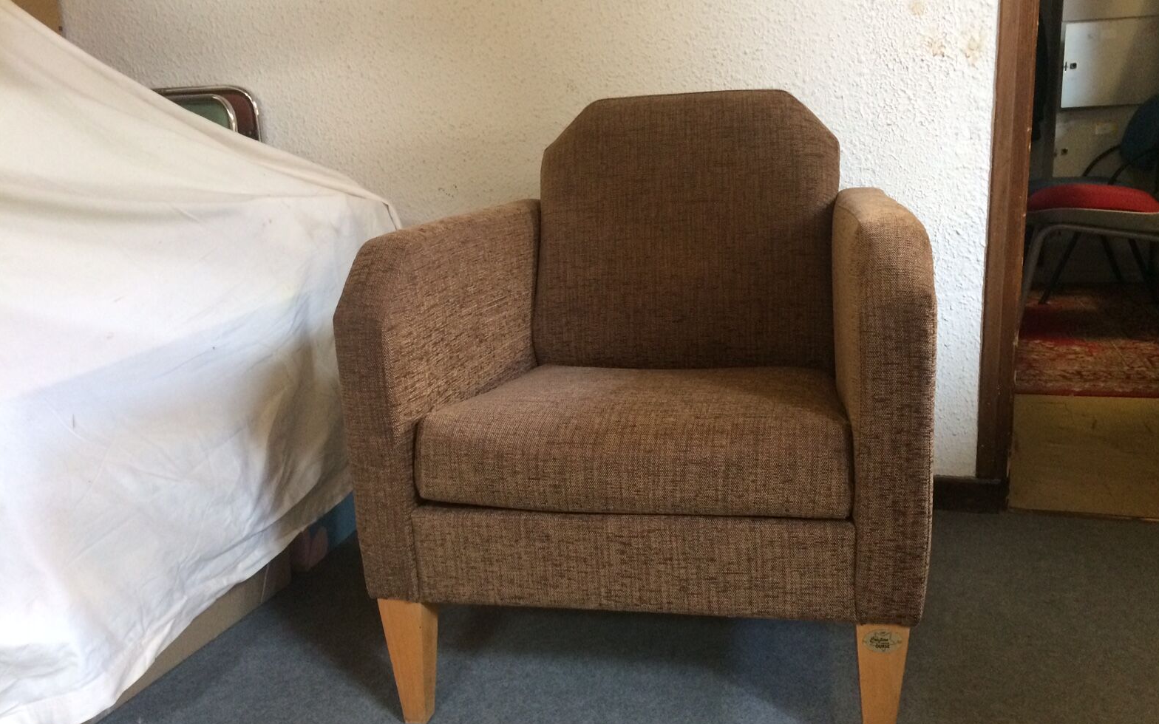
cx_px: 601
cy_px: 381
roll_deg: +3.2
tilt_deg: -14.1
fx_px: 1011
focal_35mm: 32
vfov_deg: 39.4
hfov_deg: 59.6
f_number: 2.2
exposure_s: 1/33
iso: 250
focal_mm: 4.15
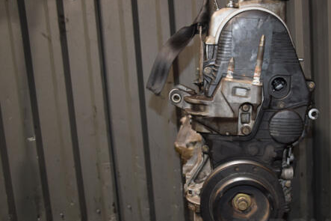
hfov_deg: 45.1
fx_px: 392
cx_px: 218
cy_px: 130
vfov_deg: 31.3
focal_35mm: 43
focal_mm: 21
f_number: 5
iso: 800
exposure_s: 1/60
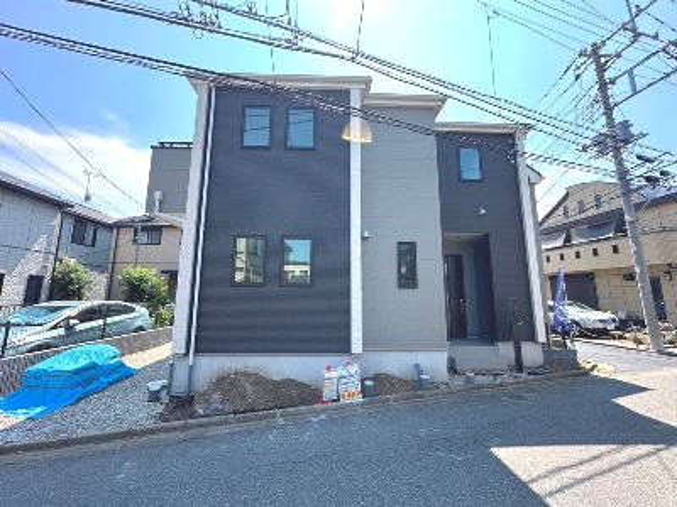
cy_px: 254
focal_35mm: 14
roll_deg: -0.7
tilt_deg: +9.3
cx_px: 338
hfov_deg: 102.1
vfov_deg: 85.7
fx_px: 274
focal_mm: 2.22
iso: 40
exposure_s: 1/498
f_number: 2.2
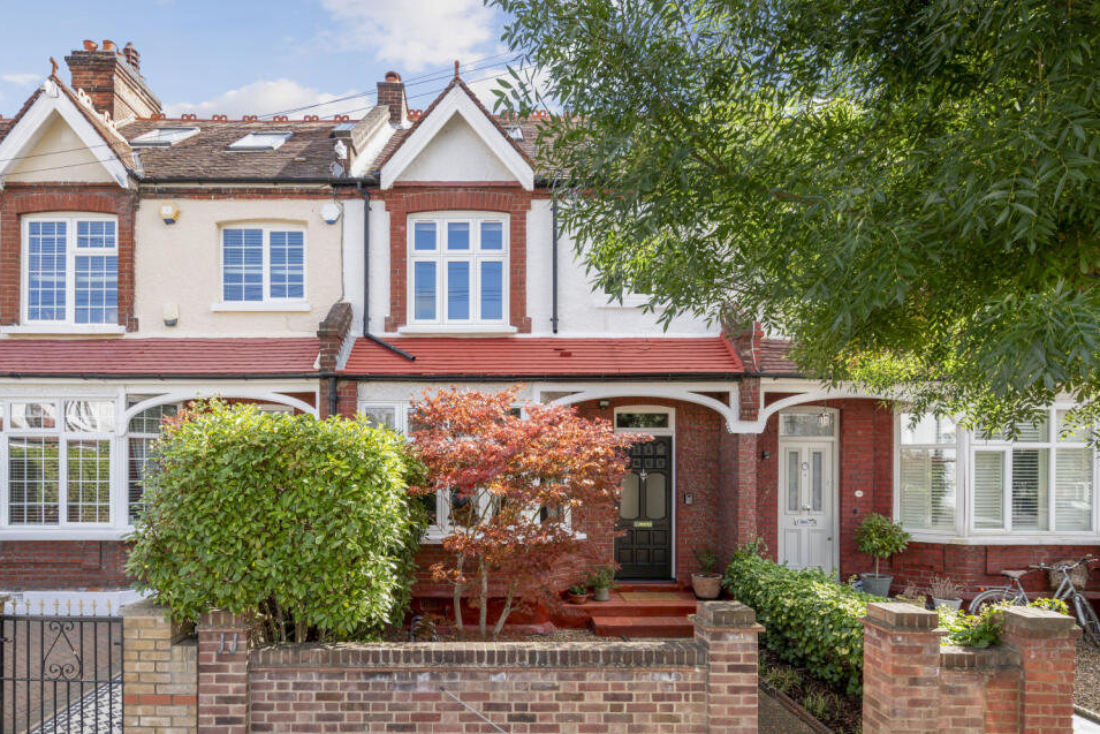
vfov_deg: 77.3
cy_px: 346
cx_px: 568
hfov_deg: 100.3
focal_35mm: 15
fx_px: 458
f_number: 8
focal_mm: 14
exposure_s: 1/100
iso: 200
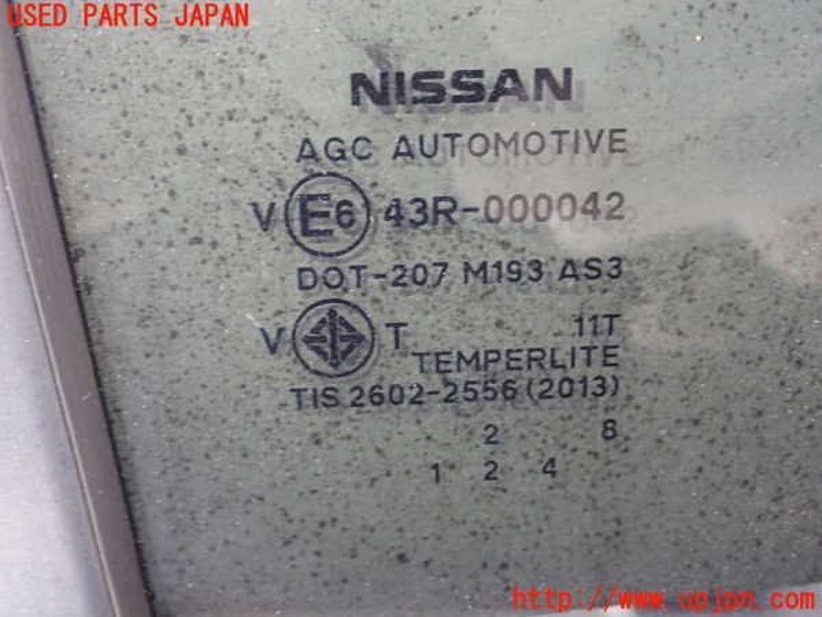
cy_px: 308
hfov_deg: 41.2
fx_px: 1092
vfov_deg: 31.5
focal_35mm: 46
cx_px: 411
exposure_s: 1/40
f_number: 3.1
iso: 800
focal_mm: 8.41
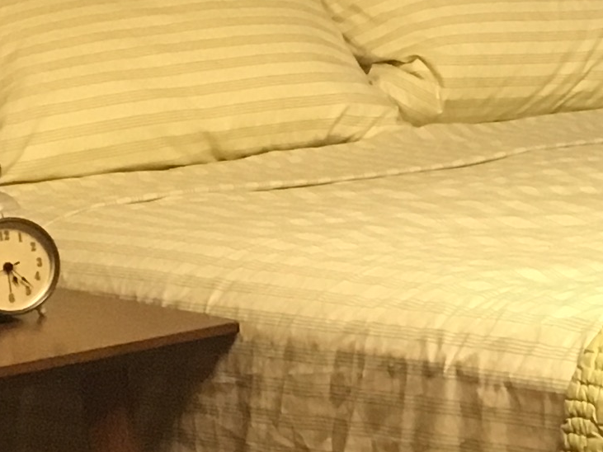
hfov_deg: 11.5
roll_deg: +0.1
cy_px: 48
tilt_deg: -6.2
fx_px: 2787
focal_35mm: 160
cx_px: 1077
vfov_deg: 9.2
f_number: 2.2
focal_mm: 4.15
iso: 200
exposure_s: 1/24
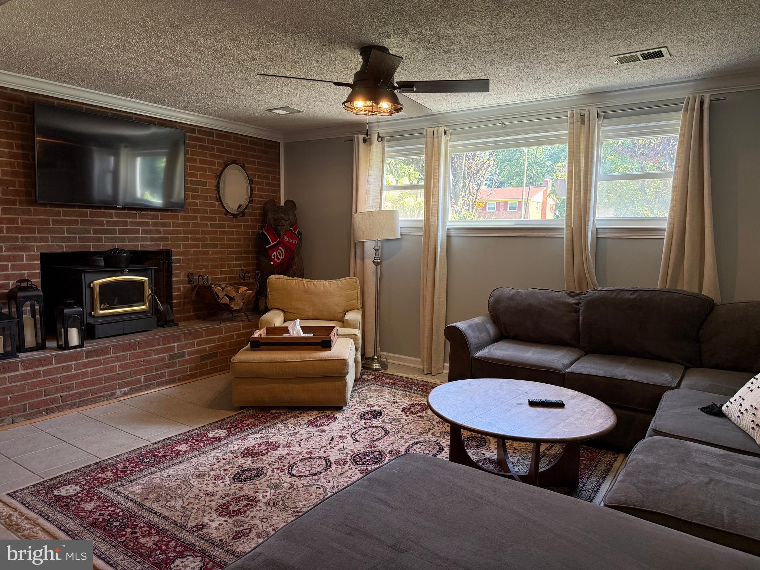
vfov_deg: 56.8
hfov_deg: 71.6
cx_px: 380
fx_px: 527
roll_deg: -1.3
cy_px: 285
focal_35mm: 24
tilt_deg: -5.6
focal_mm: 6.76
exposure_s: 1/120
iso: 250
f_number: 1.78
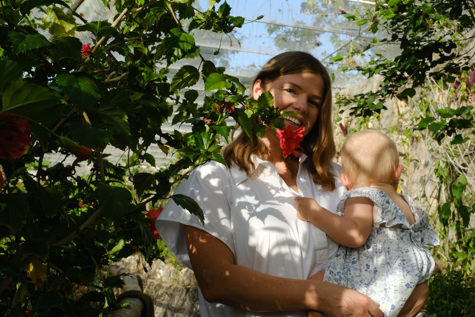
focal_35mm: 53
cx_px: 238
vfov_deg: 25.5
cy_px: 158
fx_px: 699
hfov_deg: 37.5
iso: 800
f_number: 13
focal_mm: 35
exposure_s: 1/250
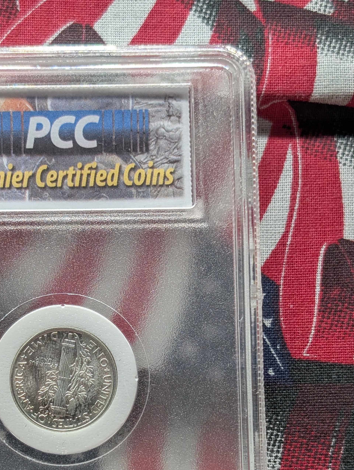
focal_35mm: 78
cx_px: 89
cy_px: 330
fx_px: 1061
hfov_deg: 18.8
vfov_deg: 24.8
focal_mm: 6.9
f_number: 1.68
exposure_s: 1/65
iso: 29
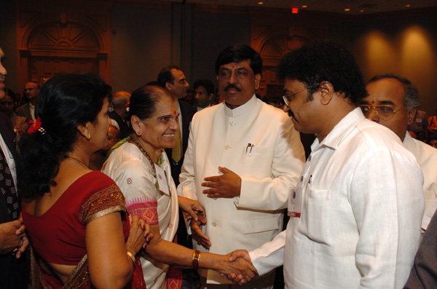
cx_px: 218
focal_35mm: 30
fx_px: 363
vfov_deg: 43.4
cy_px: 144
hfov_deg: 62.0
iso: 400
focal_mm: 20
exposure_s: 1/30
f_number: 4
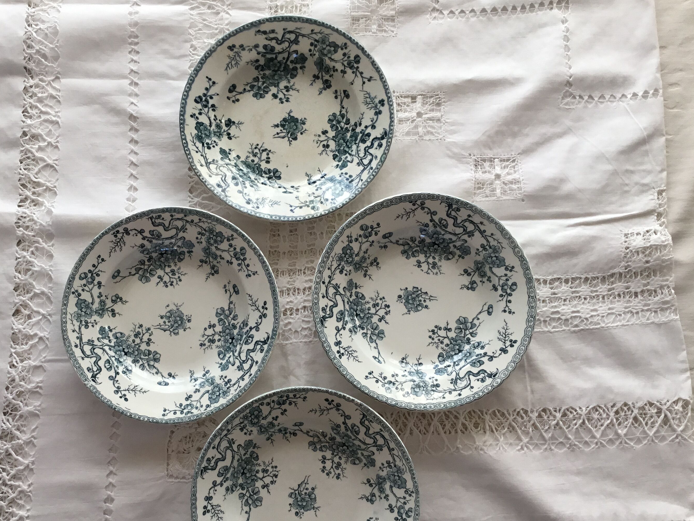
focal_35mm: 38
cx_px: 278
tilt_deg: -82.9
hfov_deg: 48.7
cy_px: 314
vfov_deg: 37.6
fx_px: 762
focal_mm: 3.3
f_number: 2.4
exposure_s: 1/100
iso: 40
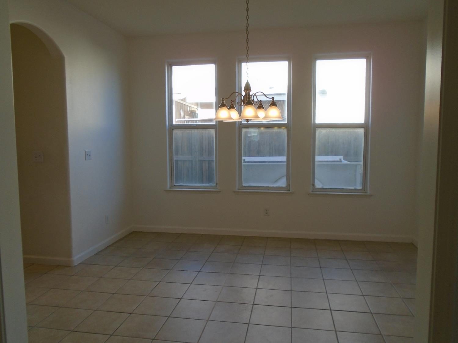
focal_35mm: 26
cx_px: 229
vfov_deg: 53.1
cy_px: 172
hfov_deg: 67.3
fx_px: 344
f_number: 3.2
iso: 100
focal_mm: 4.6
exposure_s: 1/80
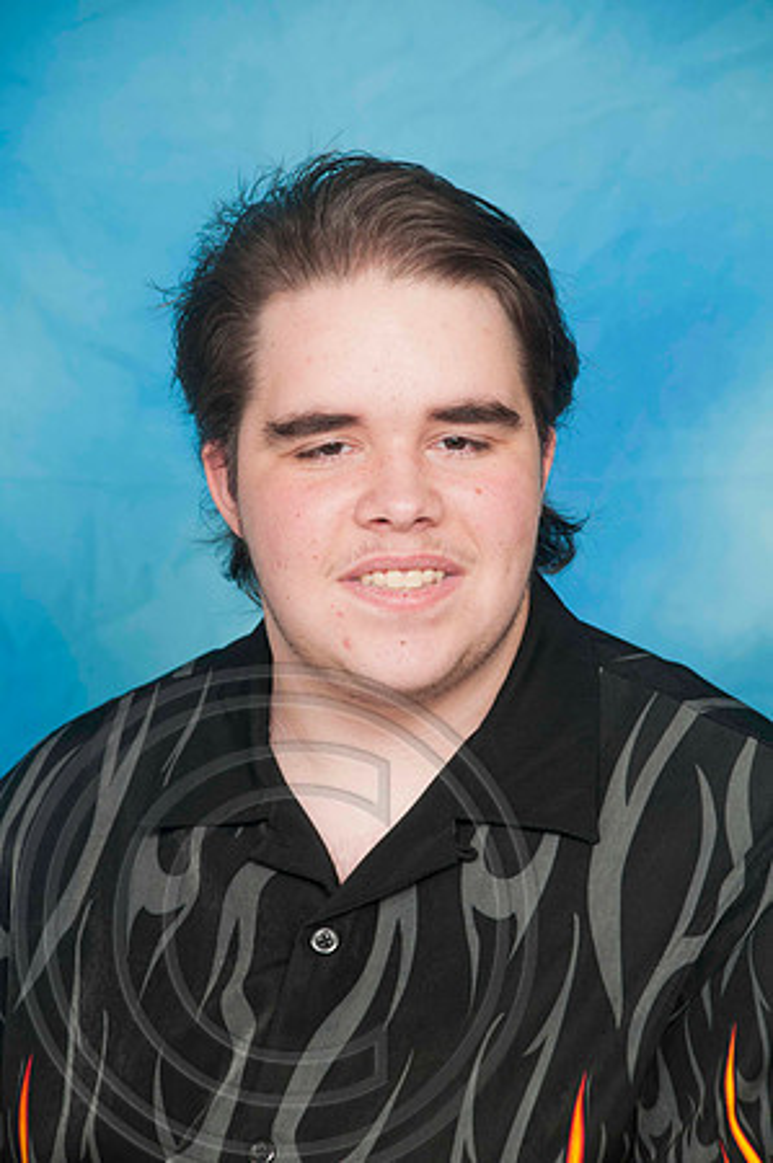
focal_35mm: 158
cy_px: 582
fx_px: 5084
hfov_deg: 8.7
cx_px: 386
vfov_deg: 13.1
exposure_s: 1/60
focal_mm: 105
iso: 200
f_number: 7.1
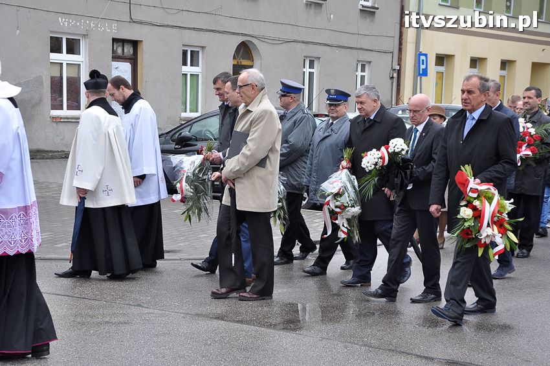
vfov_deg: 20.1
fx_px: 1030
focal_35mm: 68
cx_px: 275
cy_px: 183
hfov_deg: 29.9
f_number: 8
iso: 320
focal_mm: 45
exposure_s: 1/250
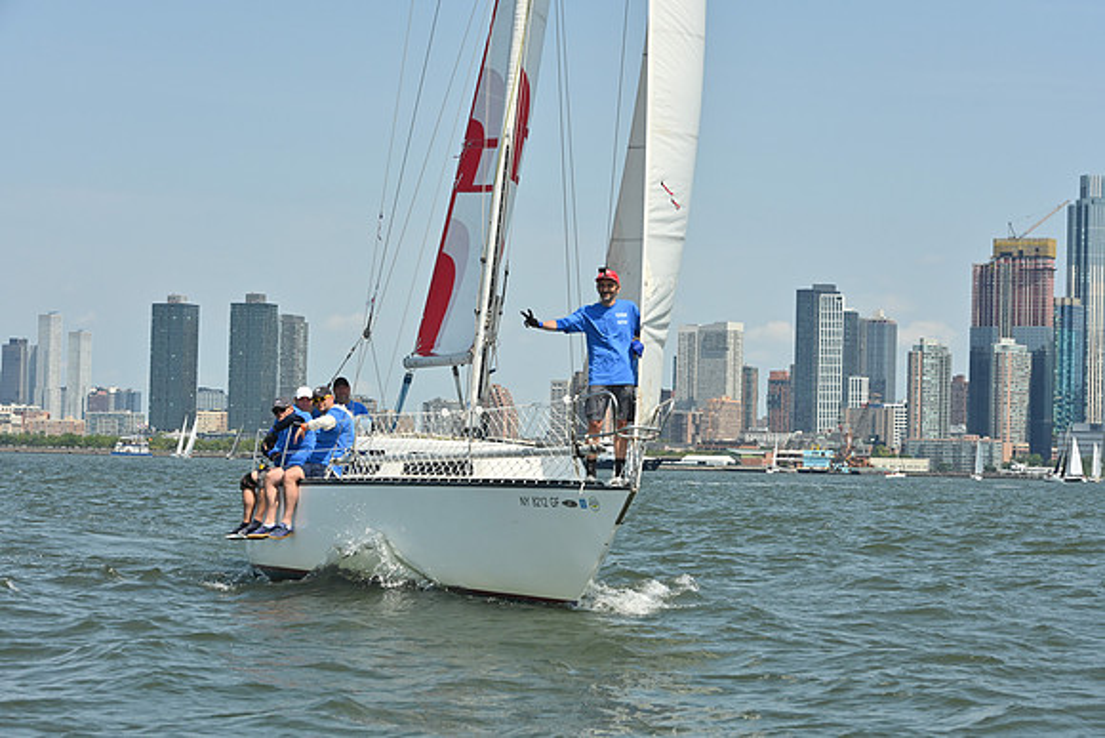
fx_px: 2640
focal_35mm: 86
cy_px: 369
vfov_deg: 15.9
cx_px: 552
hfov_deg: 23.6
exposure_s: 1/1250
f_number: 7.1
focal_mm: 86
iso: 320
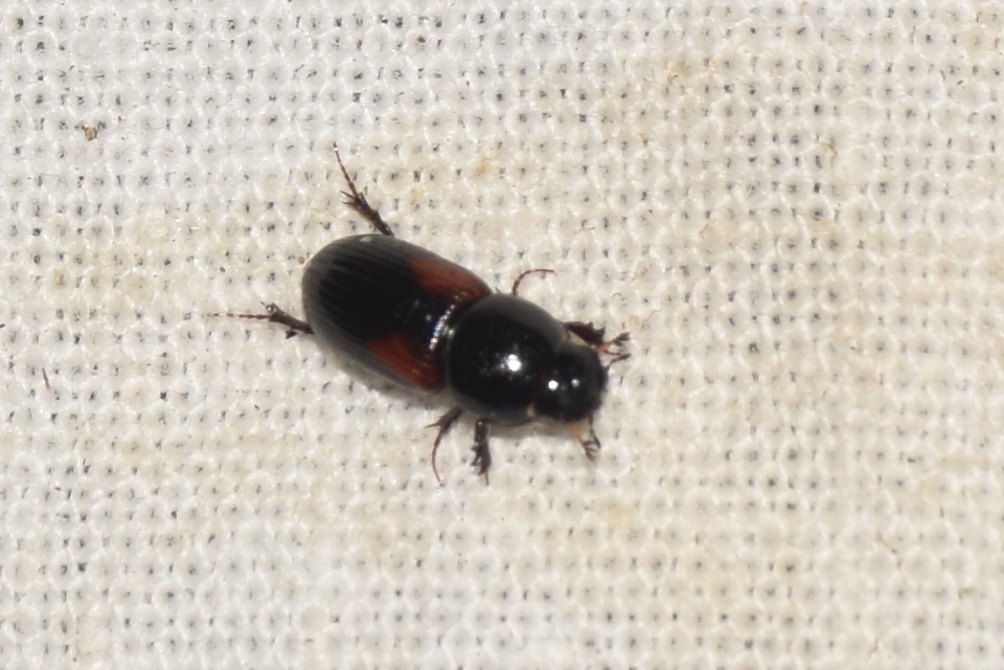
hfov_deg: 9.8
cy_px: 335
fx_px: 5856
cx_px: 502
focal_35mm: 210
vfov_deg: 6.5
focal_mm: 140
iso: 100
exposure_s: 1/160
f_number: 16
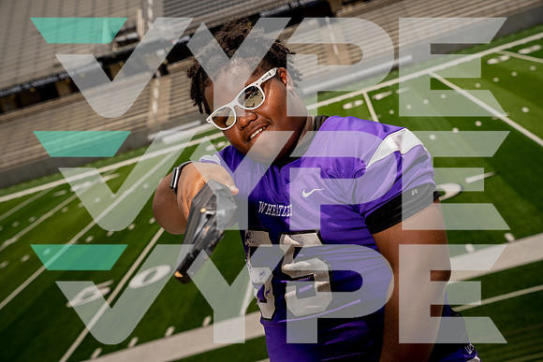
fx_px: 1026
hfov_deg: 29.6
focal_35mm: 68
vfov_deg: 20.0
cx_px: 272
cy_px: 181
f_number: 7.1
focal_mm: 68
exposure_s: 1/250
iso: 100
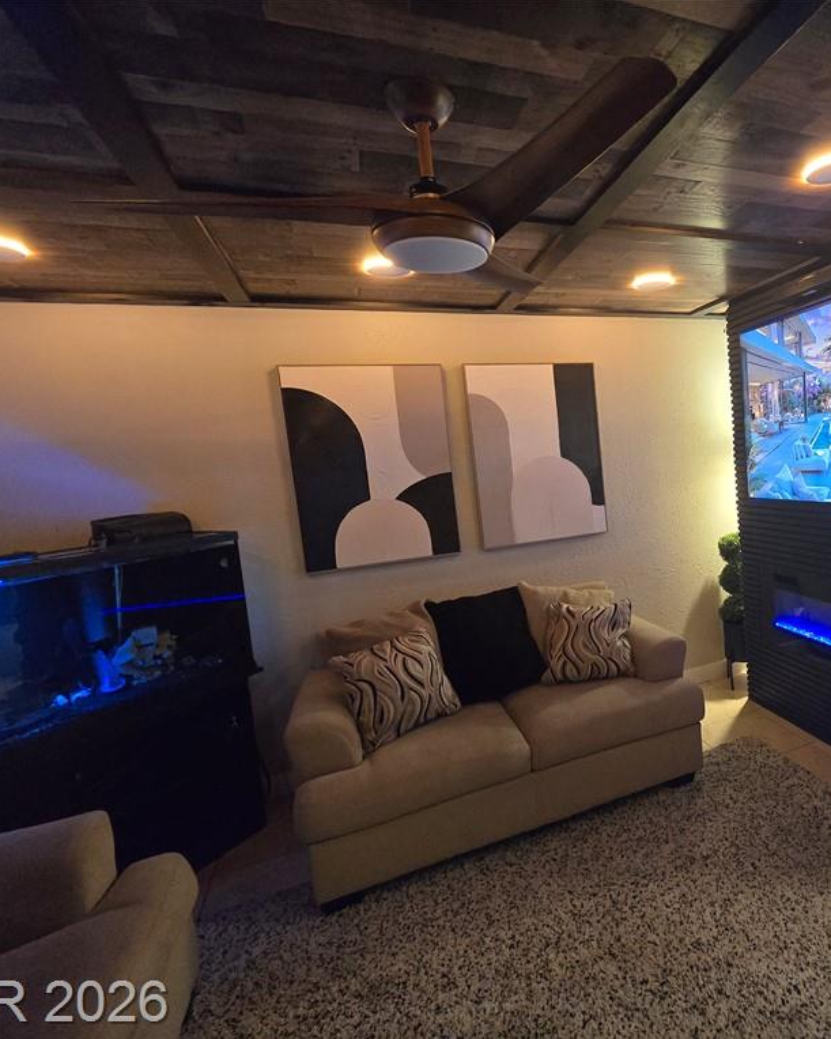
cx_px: 604
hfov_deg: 72.6
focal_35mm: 17
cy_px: 521
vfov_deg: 89.6
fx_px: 523
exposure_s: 1/60
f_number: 2.2
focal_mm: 2.2
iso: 1000
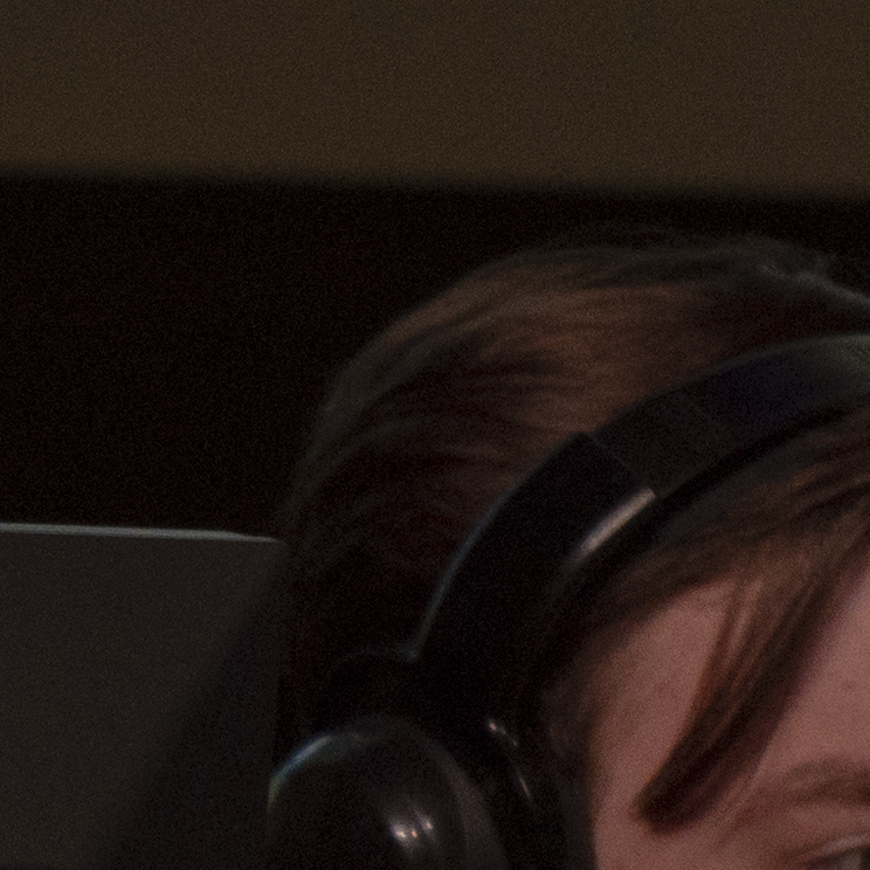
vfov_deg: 0.9
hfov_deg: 0.9
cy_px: 793
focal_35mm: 2003
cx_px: -527
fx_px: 56967
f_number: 5.3
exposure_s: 1/100
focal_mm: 195
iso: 1000
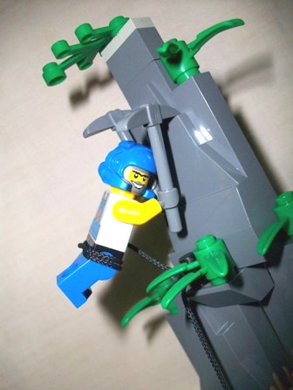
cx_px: 146
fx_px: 384
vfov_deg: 54.0
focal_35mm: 34
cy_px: 195
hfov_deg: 41.8
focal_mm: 5.7
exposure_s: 1/60
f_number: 2.8
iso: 160
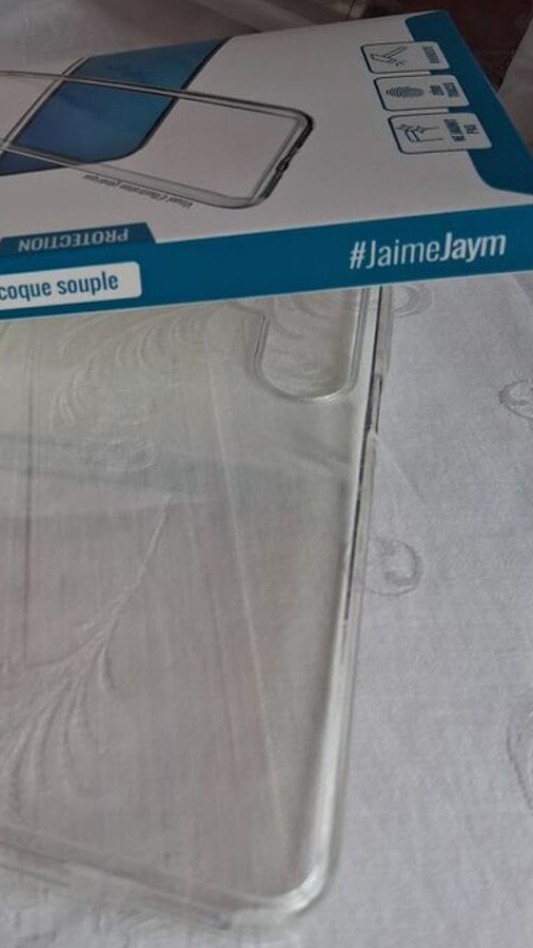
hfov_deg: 27.1
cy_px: 468
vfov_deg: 48.3
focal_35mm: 42
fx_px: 1055
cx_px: 32
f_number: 1.8
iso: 125
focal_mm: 3.98
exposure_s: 1/100
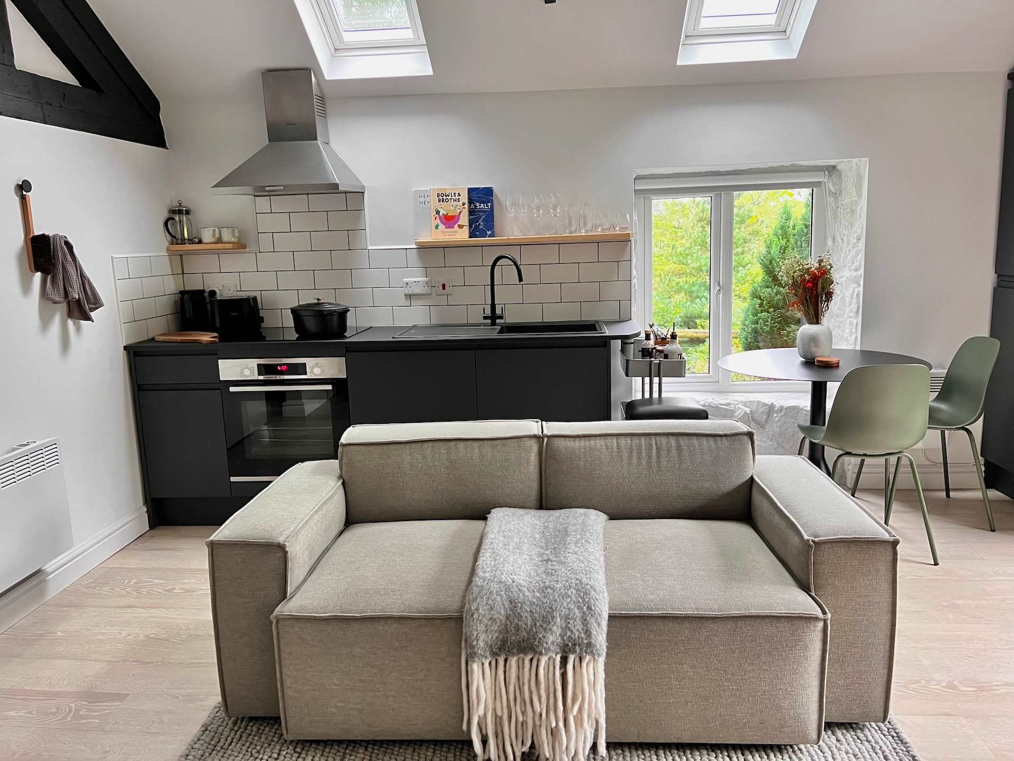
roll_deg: +2.0
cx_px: 507
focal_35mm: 26
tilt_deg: -10.4
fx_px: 762
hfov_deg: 67.3
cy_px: 380
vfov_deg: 53.1
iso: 500
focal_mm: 5.7
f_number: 1.5
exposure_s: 1/41
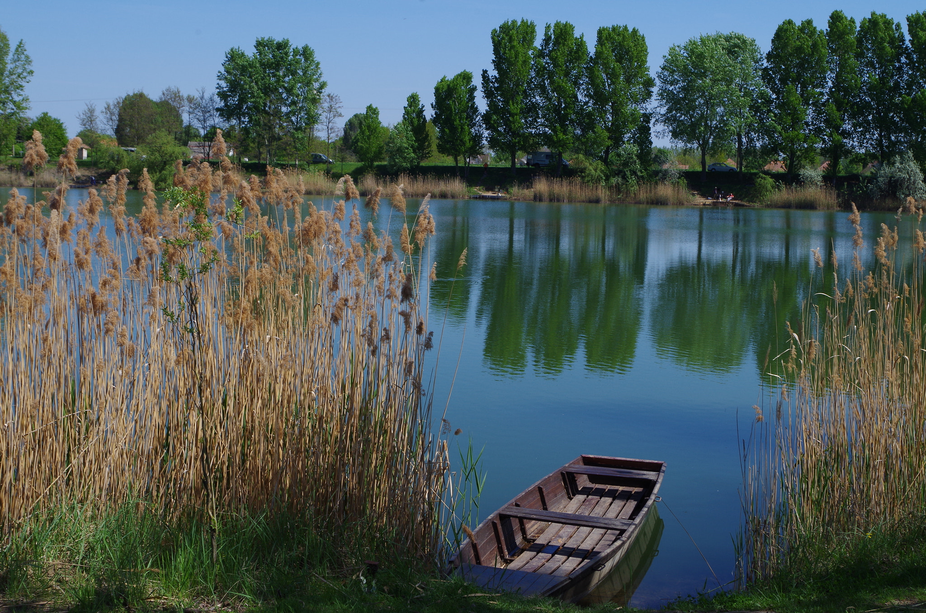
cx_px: 463
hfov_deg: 40.4
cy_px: 306
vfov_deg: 27.4
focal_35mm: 49
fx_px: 1258
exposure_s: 1/160
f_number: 11
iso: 200
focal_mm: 32.5
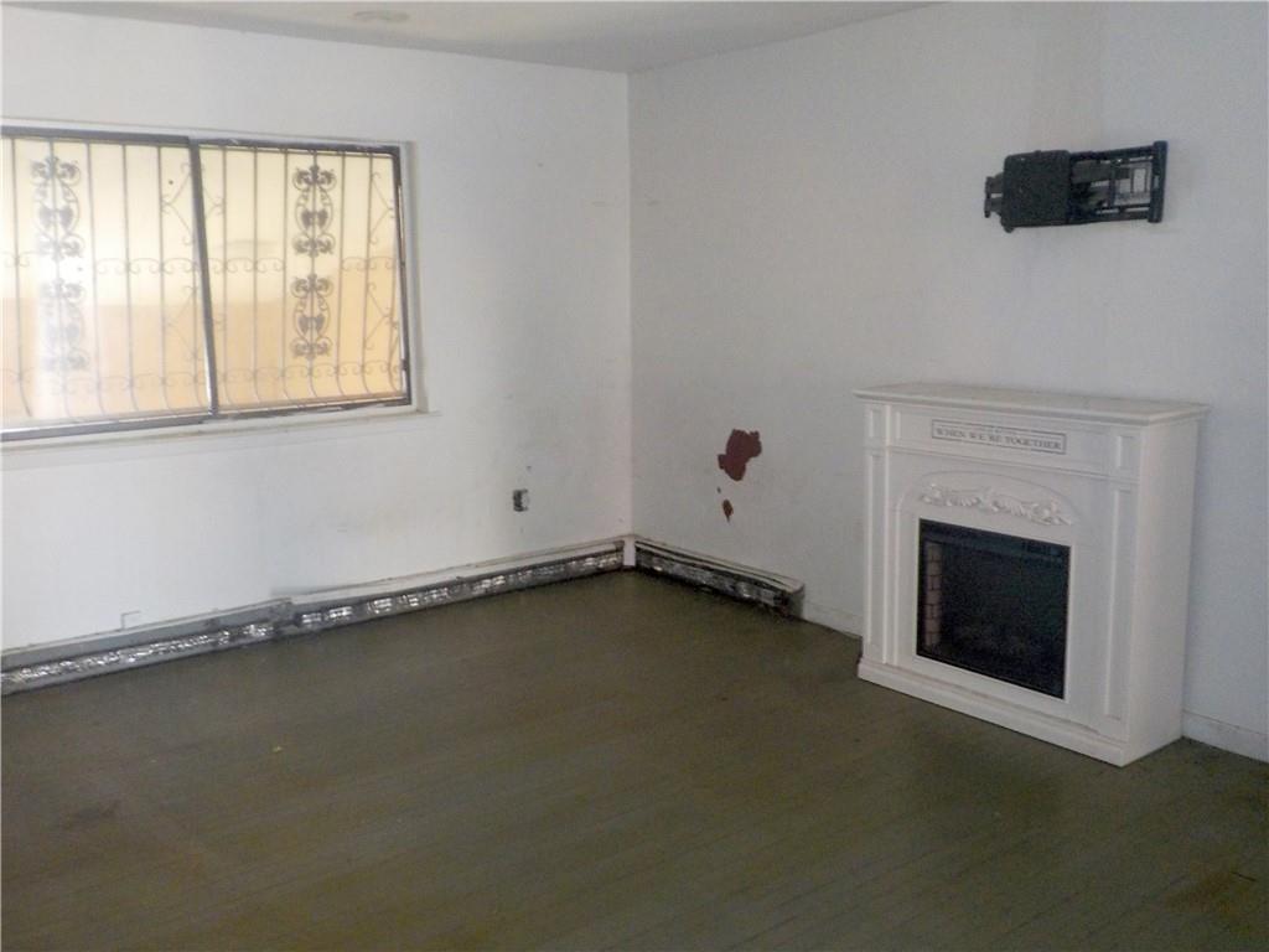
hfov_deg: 60.0
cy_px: 476
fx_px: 1100
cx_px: 634
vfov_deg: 46.8
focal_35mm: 30
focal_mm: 4.1
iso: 400
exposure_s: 1/20
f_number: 3.3
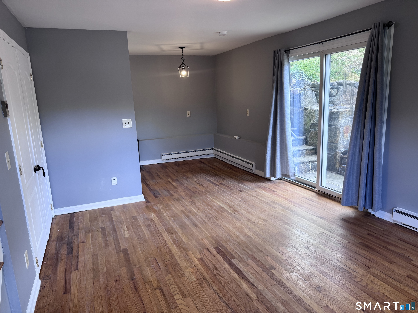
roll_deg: +2.8
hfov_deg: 71.6
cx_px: 209
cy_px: 156
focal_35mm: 24
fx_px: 290
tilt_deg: -12.7
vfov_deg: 56.8
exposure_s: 1/120
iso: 125
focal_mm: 6.76
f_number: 1.78
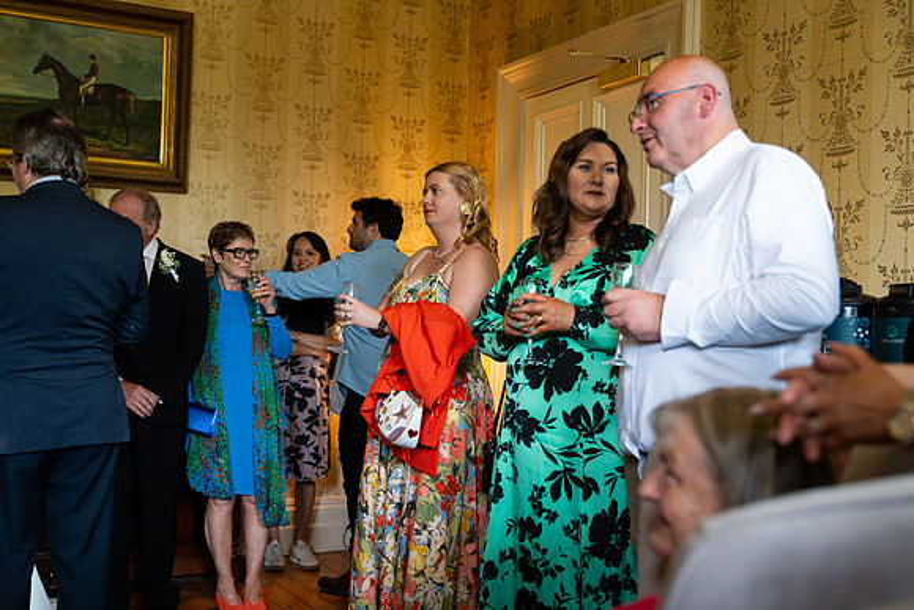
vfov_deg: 32.6
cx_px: 457
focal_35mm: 41
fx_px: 1041
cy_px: 305
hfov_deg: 47.4
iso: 2000
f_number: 2.8
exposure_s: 1/160
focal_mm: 41
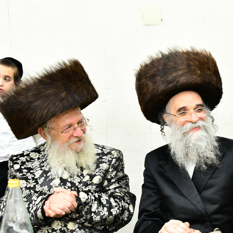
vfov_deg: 30.0
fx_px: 434
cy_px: 117
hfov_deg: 29.4
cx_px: 186
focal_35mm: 57
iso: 4000
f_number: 5.6
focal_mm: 38
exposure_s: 1/125
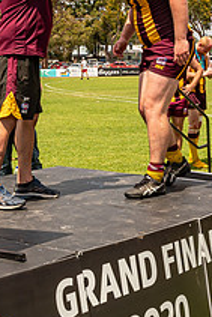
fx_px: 714
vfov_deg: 24.3
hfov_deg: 16.9
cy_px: 28
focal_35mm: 81
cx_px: 85
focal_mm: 16
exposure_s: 1/640
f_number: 8
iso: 200
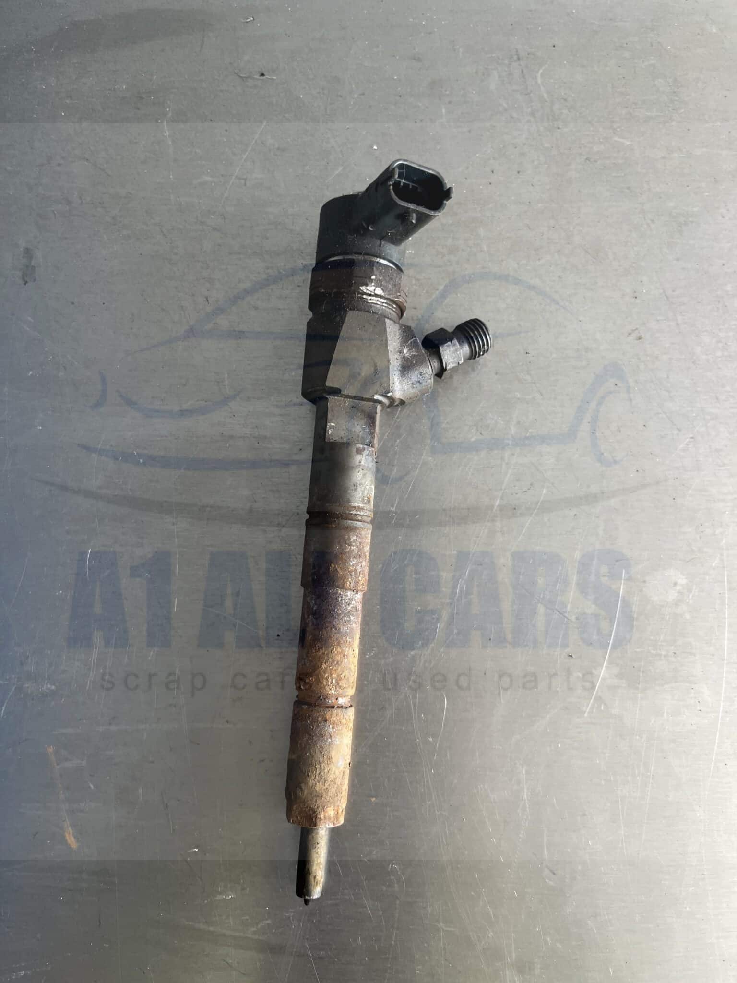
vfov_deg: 67.3
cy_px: 492
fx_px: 738
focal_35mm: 26
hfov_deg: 53.1
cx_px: 368
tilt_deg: -79.4
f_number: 1.6
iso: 125
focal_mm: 5.1
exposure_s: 1/113
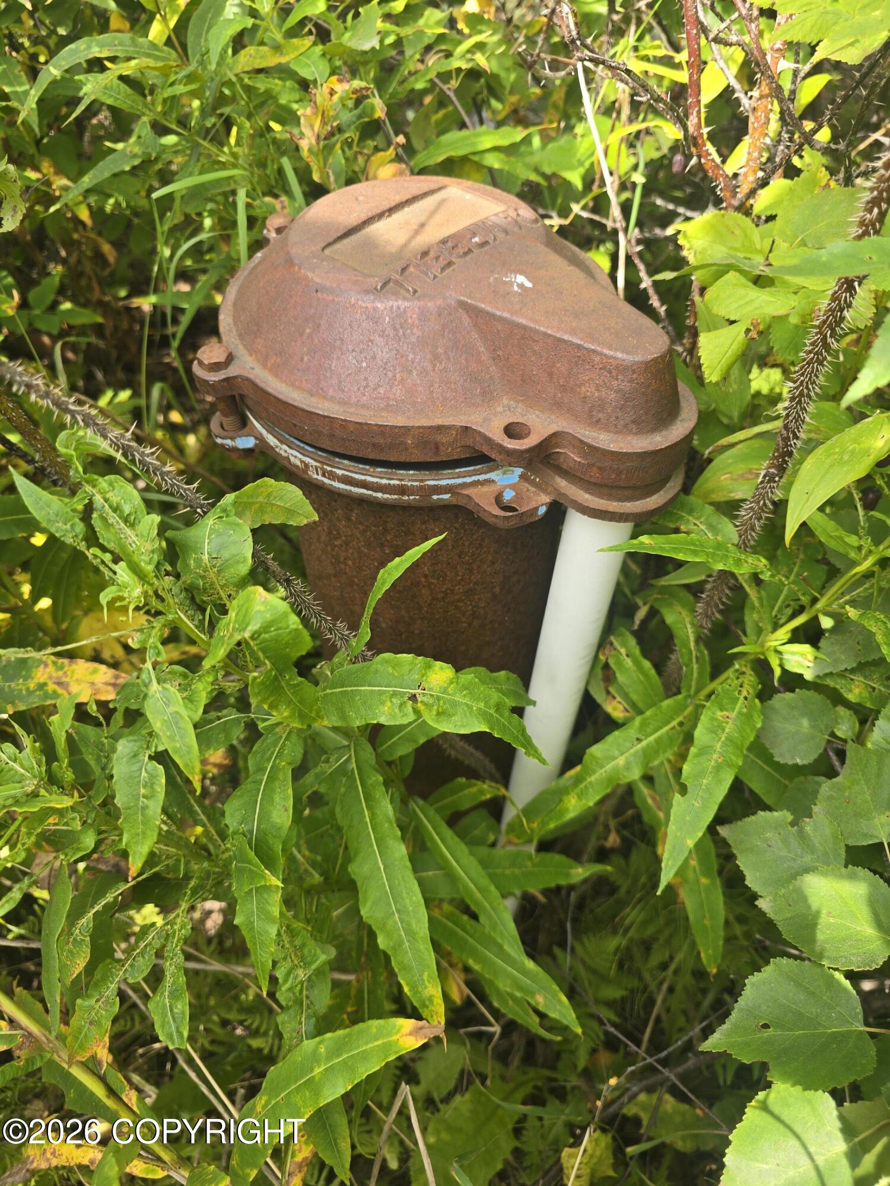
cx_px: 445
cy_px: 593
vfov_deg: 73.9
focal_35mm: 23
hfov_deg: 58.9
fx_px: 788
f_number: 1.7
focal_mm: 6.3
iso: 25
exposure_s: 1/180
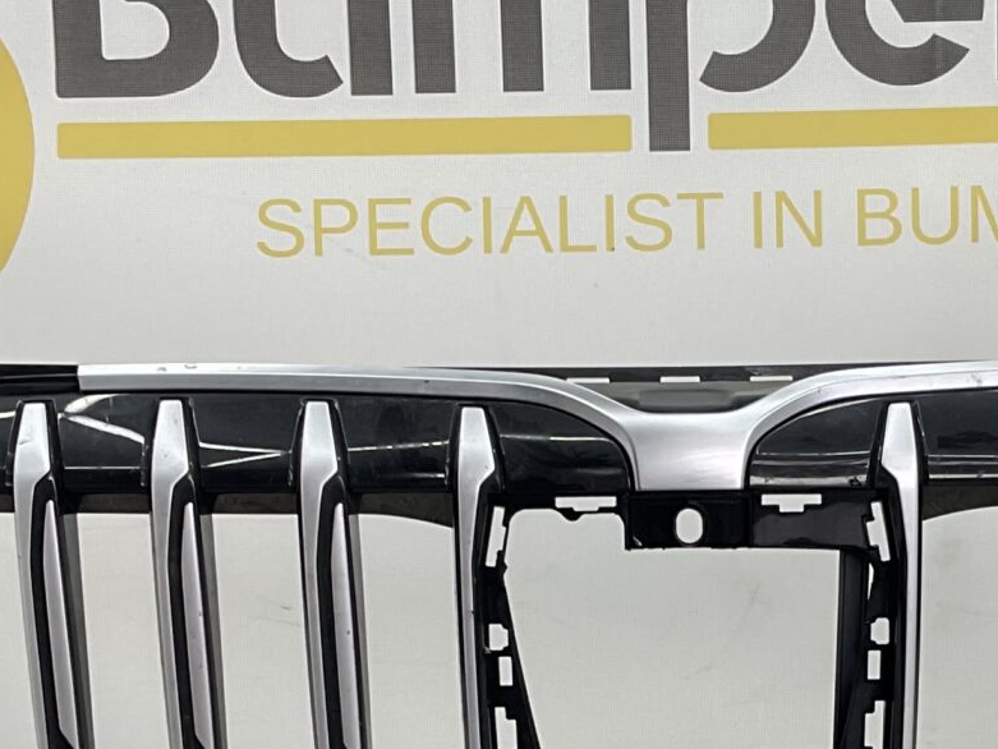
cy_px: 841
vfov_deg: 15.1
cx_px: 760
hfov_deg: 20.5
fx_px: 2739
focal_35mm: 95
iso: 25
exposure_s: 1/120
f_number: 1.8
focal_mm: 3
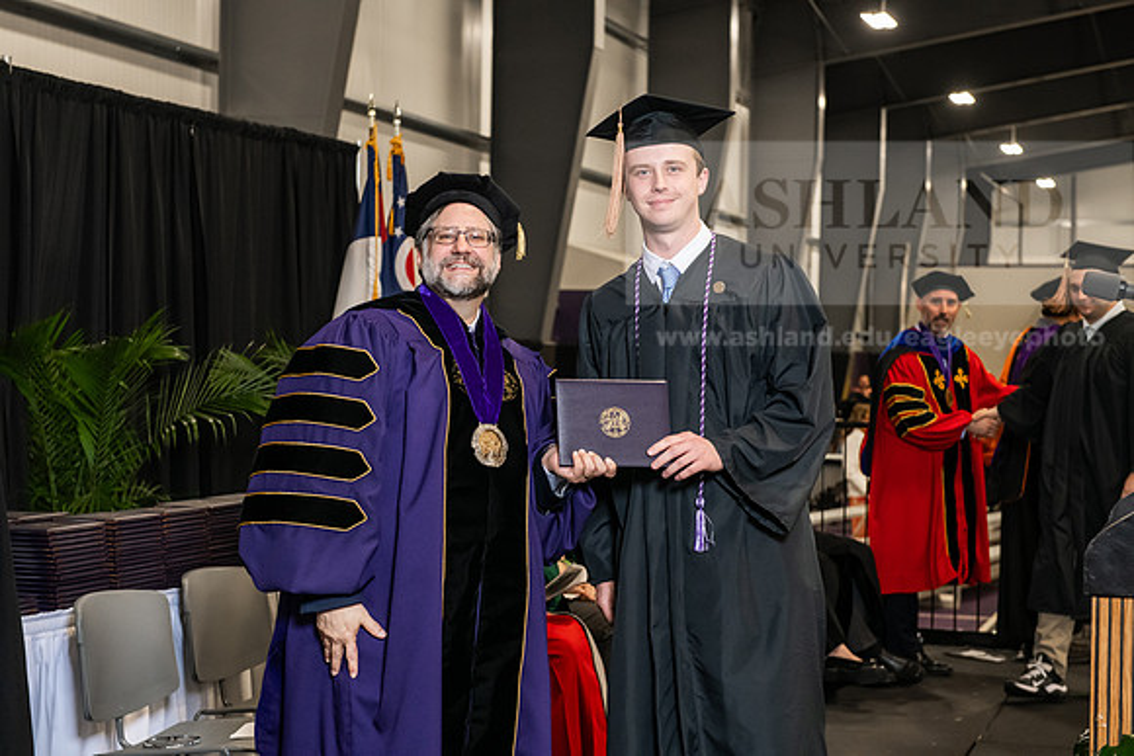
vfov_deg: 20.6
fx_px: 2079
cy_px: 378
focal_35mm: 66
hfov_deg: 30.5
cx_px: 567
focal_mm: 66
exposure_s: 1/200
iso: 2500
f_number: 5
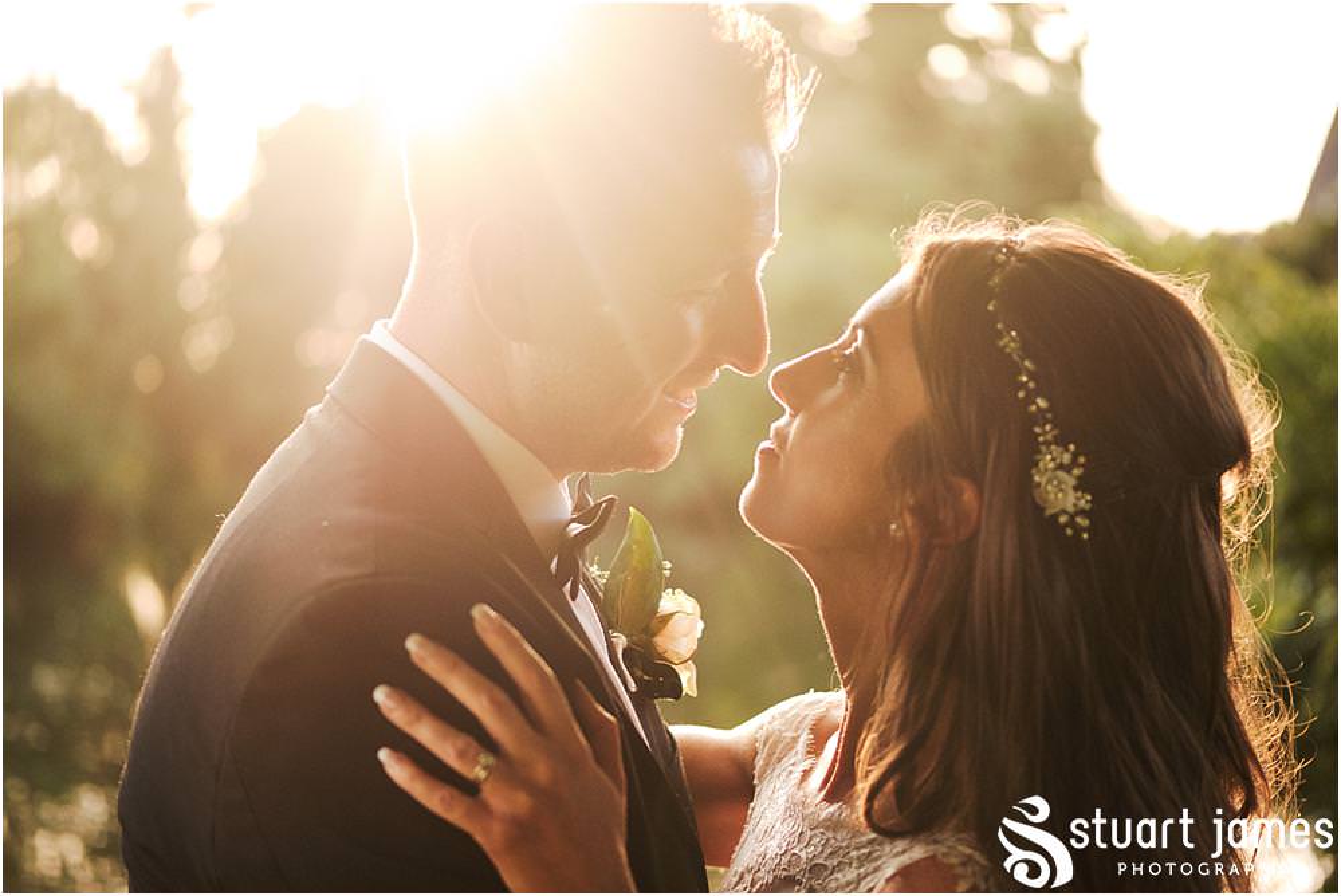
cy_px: 448
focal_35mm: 75
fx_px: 2795
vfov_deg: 18.2
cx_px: 670
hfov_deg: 27.0
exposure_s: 1/1250
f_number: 2
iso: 2500
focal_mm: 50
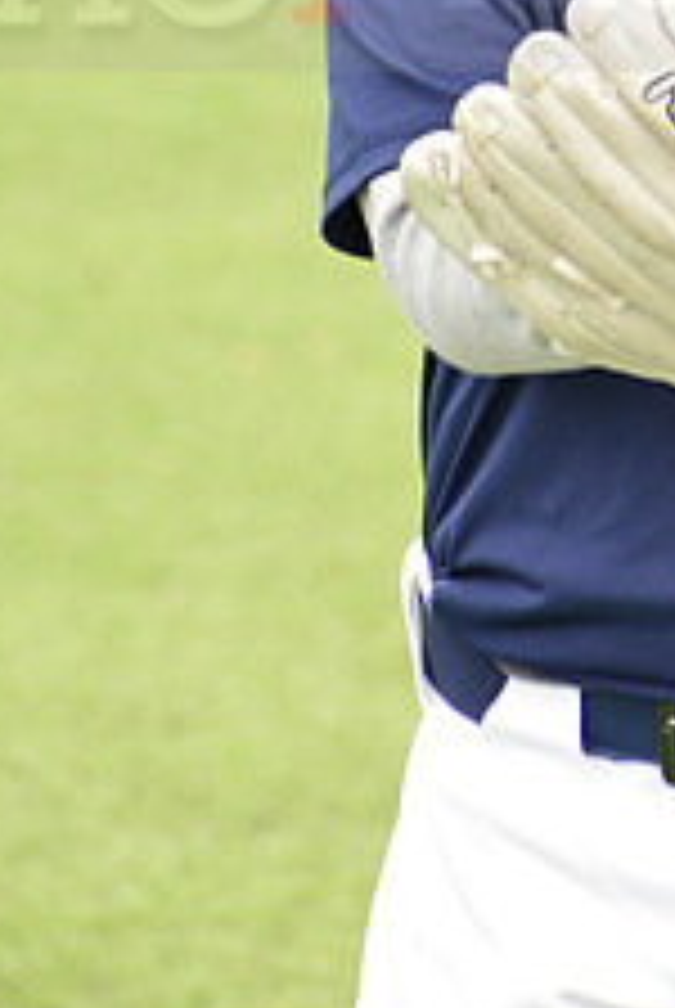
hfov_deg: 2.7
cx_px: 767
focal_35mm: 517
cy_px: -72
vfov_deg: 4.0
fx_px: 14495
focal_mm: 200
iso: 250
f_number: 8
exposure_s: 1/200
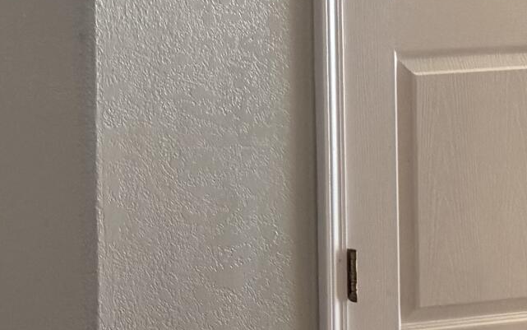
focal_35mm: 119
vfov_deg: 9.9
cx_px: -694
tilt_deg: +2.3
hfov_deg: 13.4
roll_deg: -0.7
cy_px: -415
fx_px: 1710
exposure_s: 1/60
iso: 125
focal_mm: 6.76
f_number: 1.78
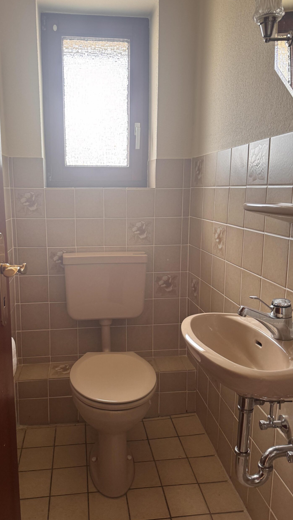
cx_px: 117
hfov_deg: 42.7
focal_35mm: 27
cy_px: 257
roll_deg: +0.0
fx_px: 373
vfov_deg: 69.9
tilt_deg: -10.2
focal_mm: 6.76
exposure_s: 1/121
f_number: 1.78
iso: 160
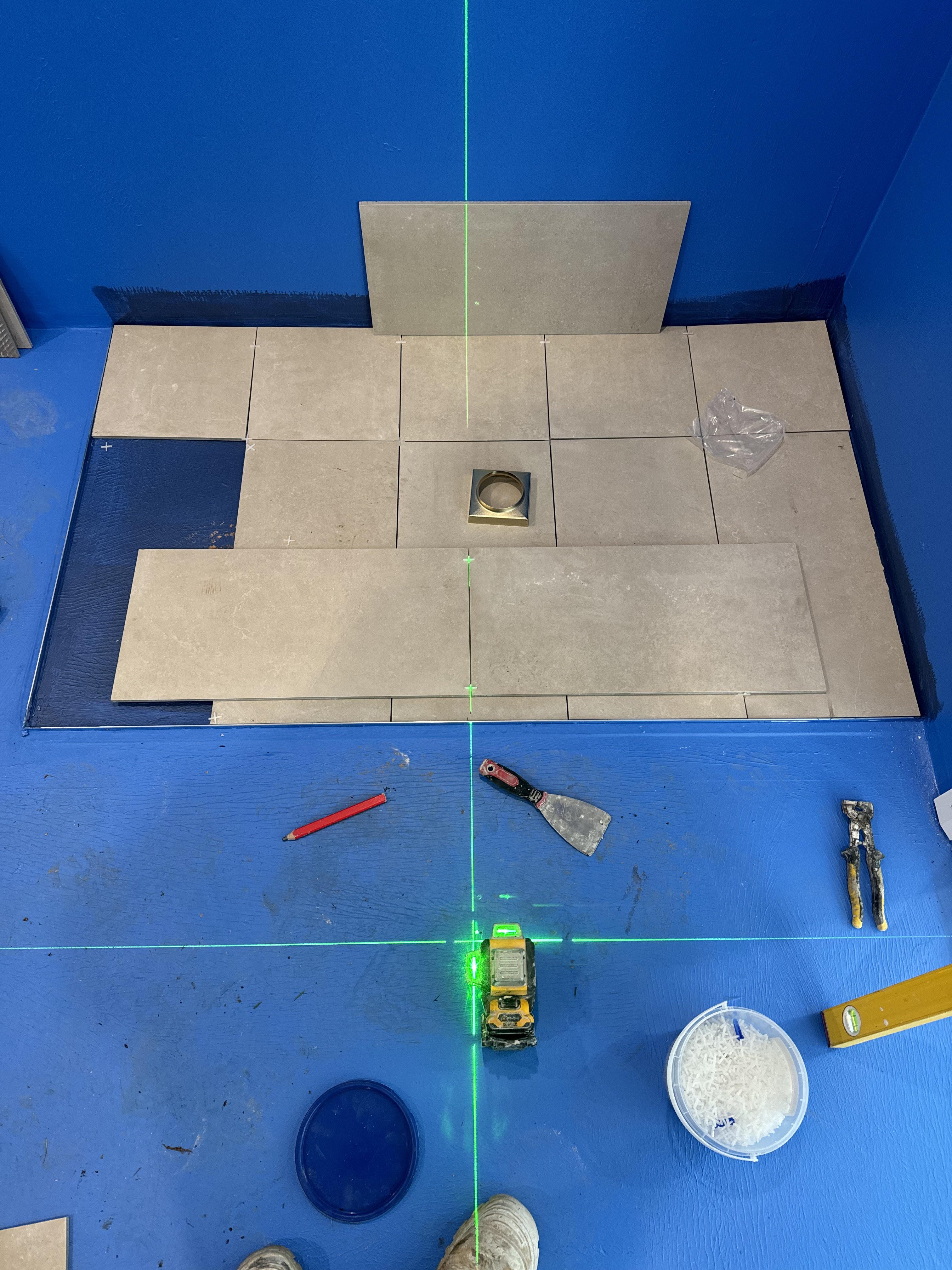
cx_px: 476
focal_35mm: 24
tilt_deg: -63.7
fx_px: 880
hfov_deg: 56.8
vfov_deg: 71.6
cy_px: 635
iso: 200
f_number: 1.78
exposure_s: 1/66
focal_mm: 6.76
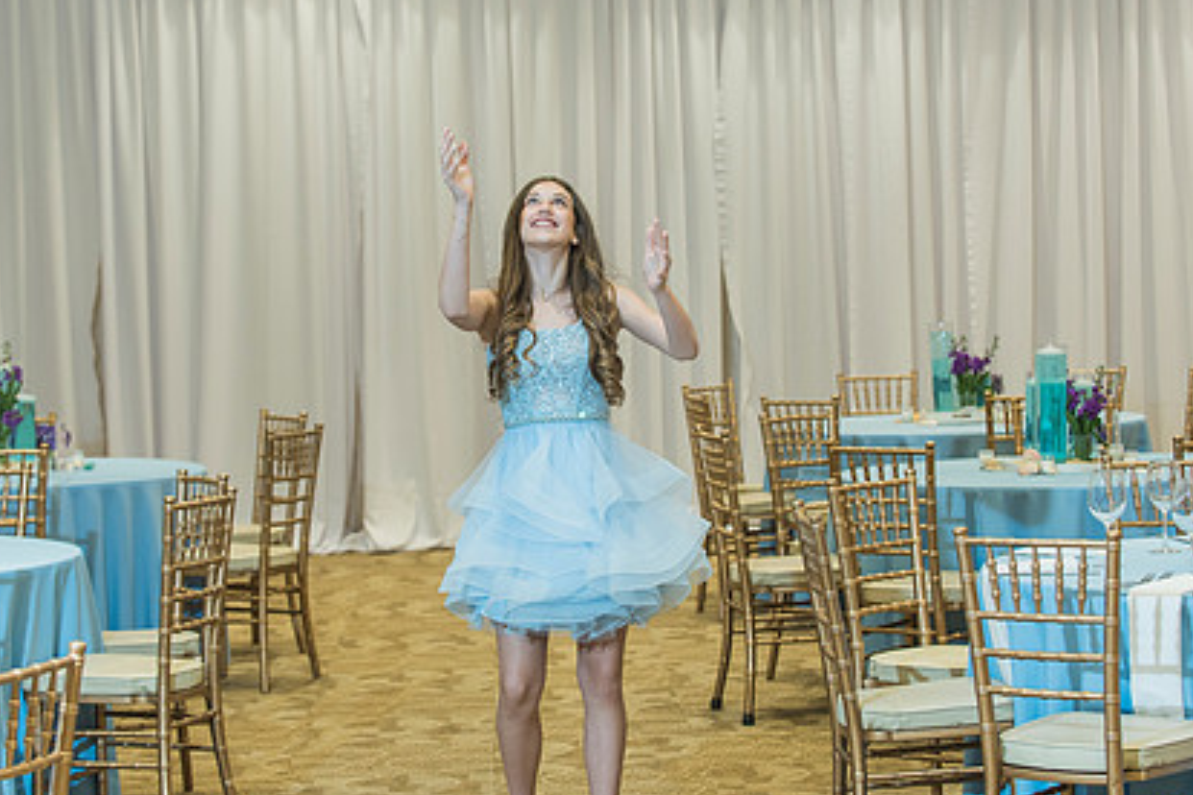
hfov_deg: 20.8
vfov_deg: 14.0
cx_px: 559
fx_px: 3247
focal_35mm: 98
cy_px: 336
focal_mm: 70
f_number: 4
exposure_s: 1/100
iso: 1000
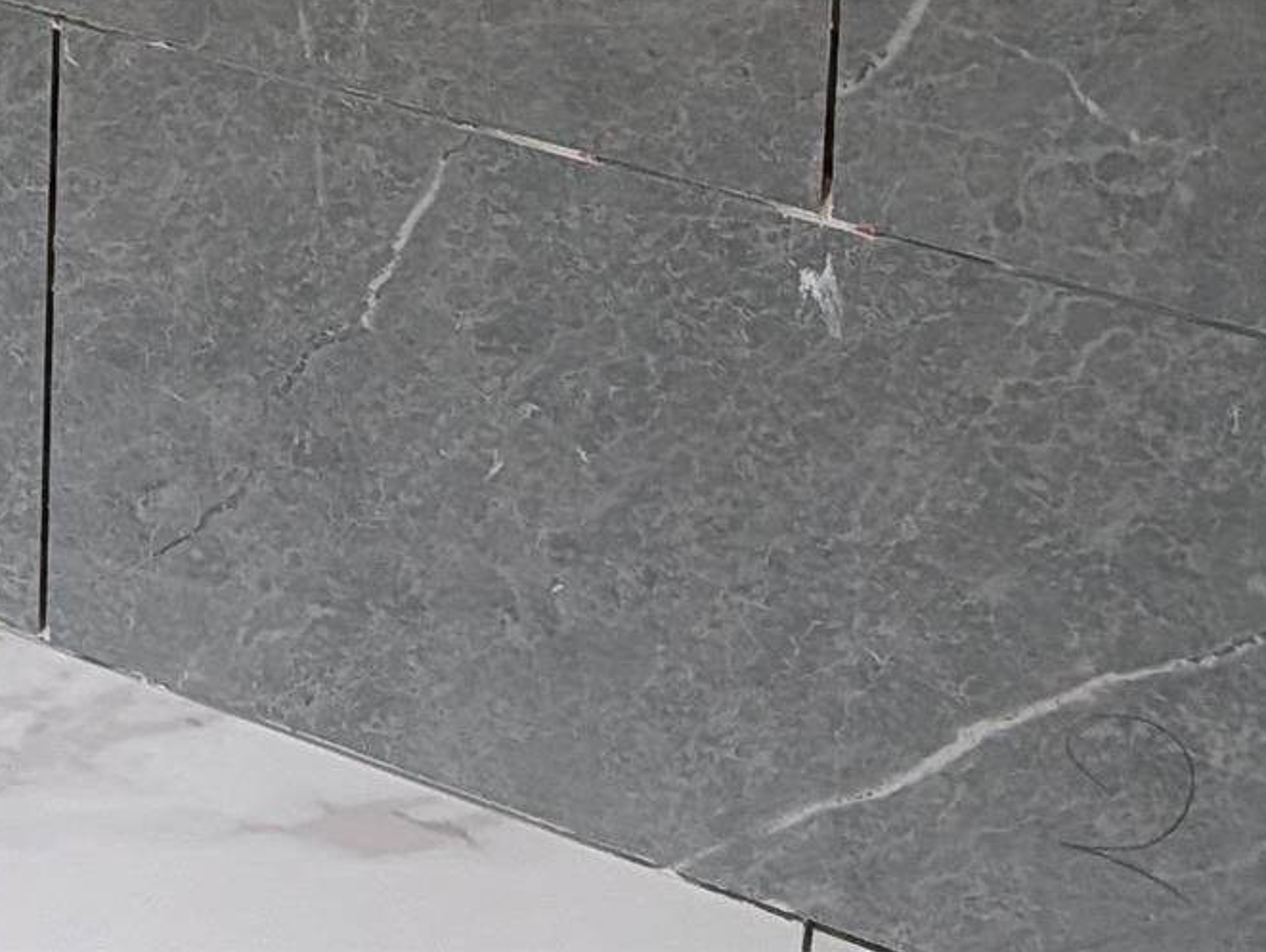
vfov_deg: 11.4
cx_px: -1566
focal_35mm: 111
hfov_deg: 13.8
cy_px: -1248
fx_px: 4064
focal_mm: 6.9
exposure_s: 1/84.3
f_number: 1.68
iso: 430
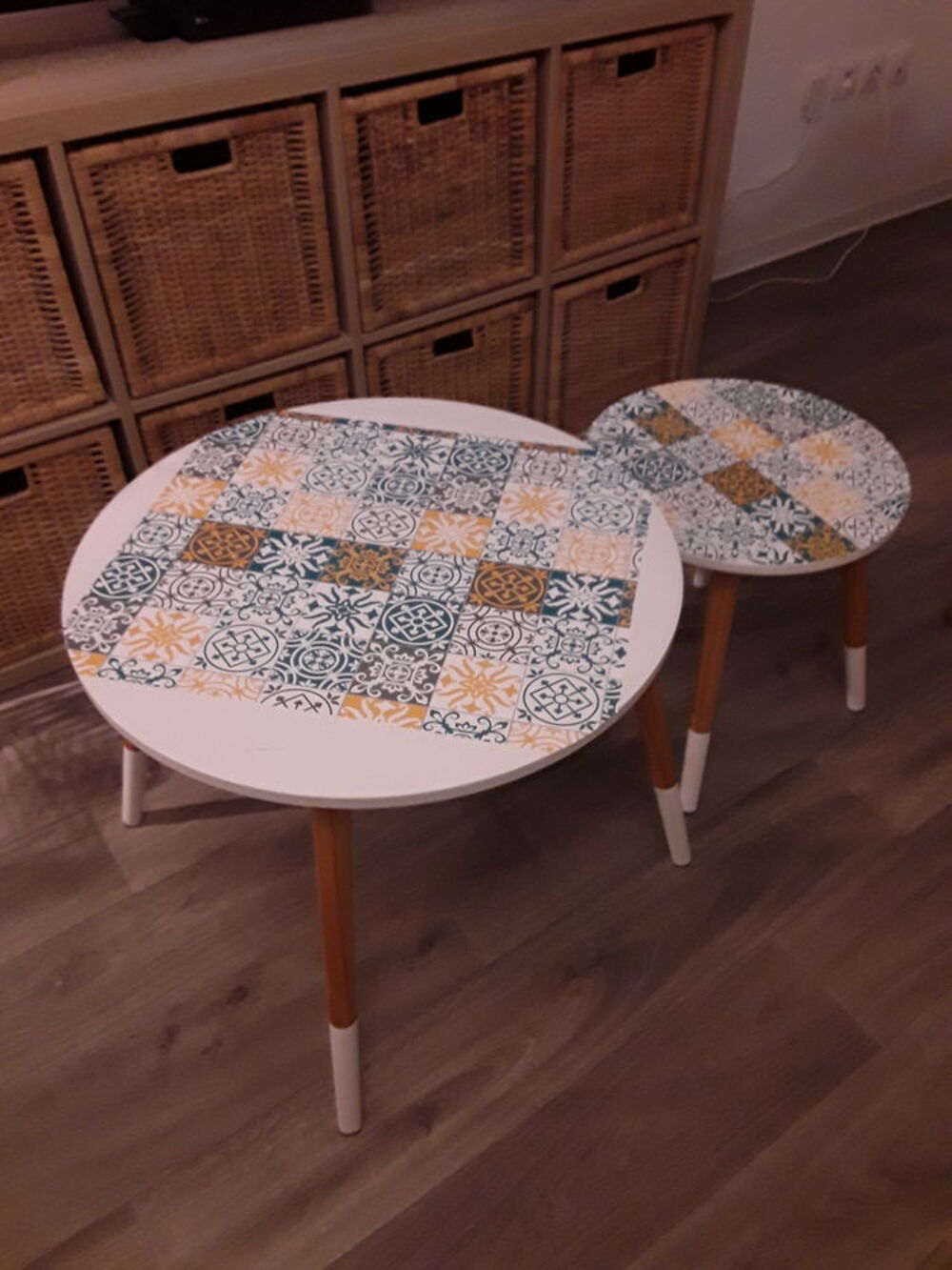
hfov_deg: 51.4
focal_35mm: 27
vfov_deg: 65.3
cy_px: 635
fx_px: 990
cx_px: 476
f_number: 1.9
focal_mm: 2.91
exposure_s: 1/20
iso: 200
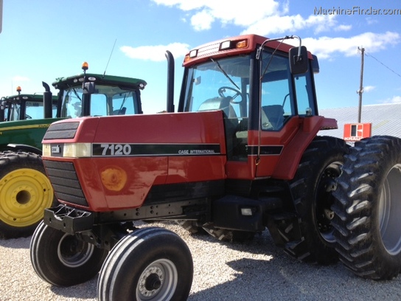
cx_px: 200
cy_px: 150
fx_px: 405
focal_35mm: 35
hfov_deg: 52.6
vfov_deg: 40.7
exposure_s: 1/863
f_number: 2.4
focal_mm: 4.28
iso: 50
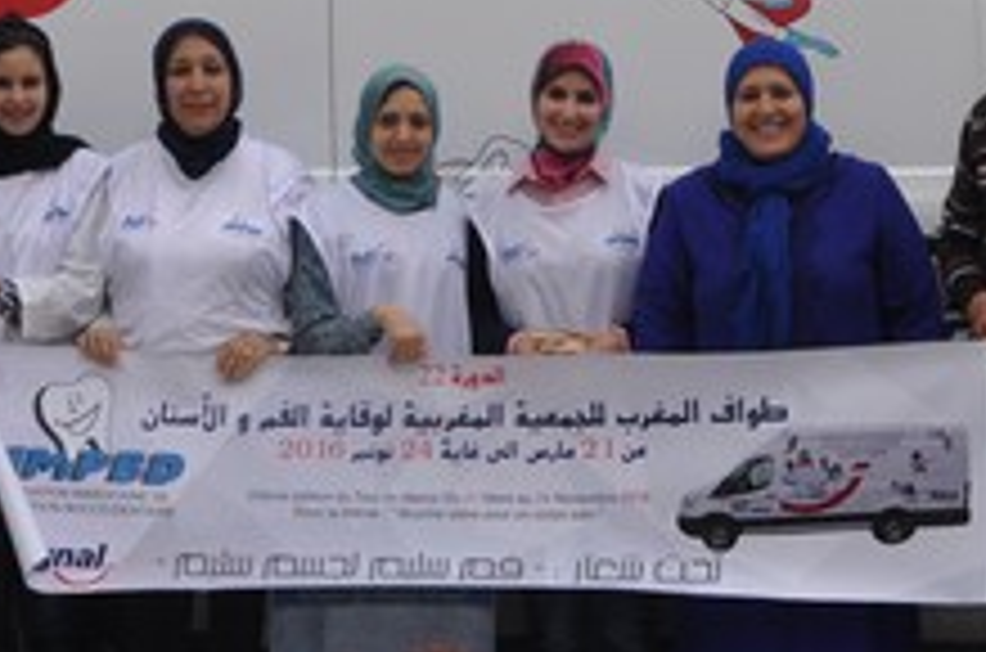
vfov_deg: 12.0
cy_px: 254
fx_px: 3116
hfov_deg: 18.0
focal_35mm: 114
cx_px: 432
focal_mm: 26
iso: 200
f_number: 7.1
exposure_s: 1/250
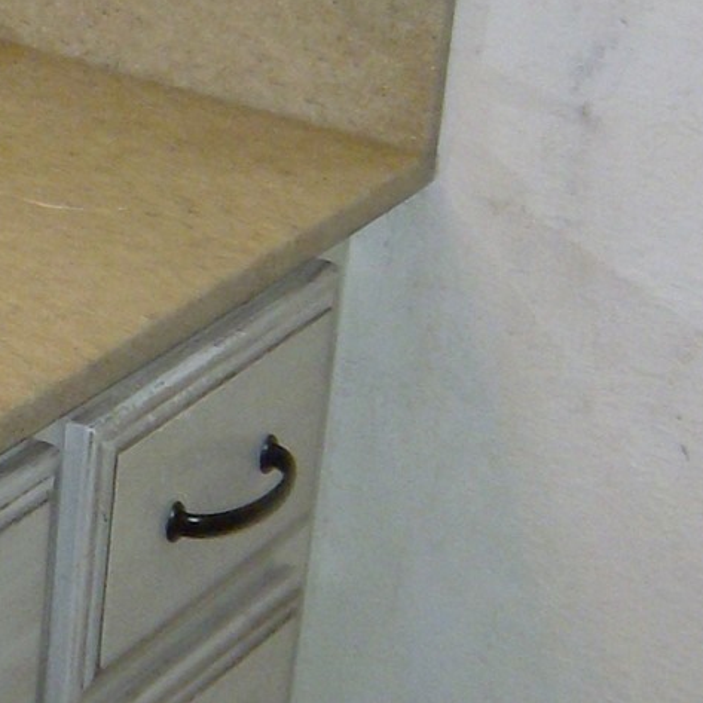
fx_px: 2964
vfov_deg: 13.5
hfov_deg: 13.2
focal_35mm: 129
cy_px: 373
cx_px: -110
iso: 200
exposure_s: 1/60
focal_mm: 6
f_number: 2.8
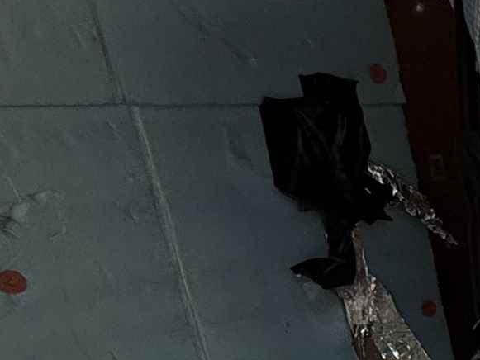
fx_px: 1026
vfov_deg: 19.1
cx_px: 991
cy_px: 401
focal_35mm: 74
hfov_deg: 17.5
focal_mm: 2.22
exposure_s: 1/99
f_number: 2.2
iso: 200
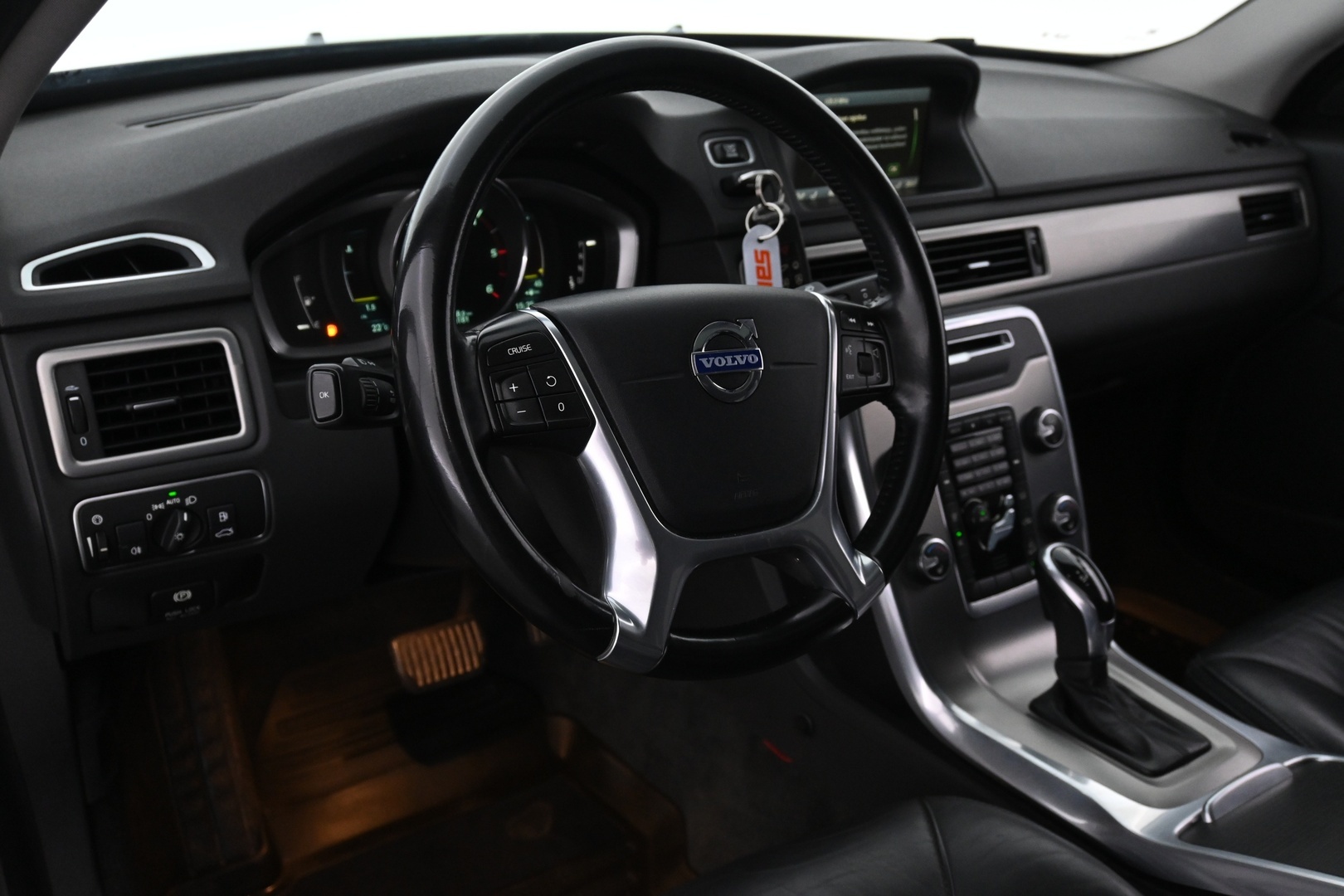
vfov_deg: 39.1
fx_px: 1260
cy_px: 448
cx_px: 672
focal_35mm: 34
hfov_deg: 56.1
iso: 1800
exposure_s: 1/40
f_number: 4
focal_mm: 22.5
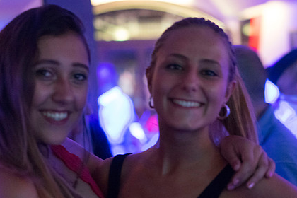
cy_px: 125
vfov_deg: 17.9
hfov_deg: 26.7
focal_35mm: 76
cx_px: 147
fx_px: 627
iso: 6400
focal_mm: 55
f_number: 2
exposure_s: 1/30
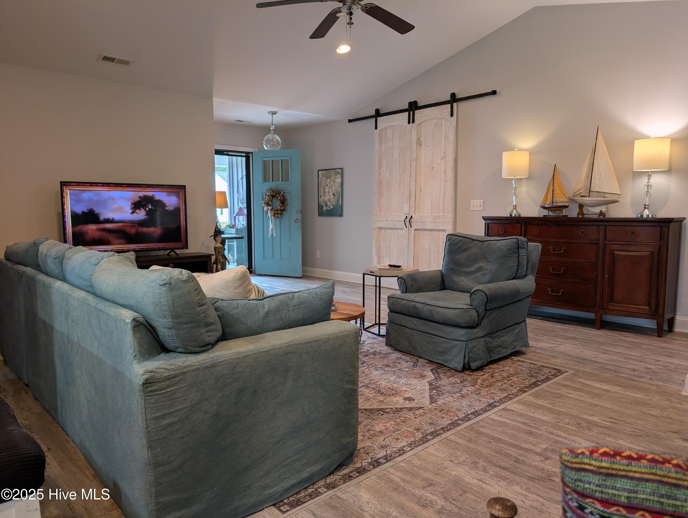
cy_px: 259
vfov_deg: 56.9
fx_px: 478
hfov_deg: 71.5
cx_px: 344
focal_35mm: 24
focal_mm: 6.9
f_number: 1.68
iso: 29
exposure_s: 1/60
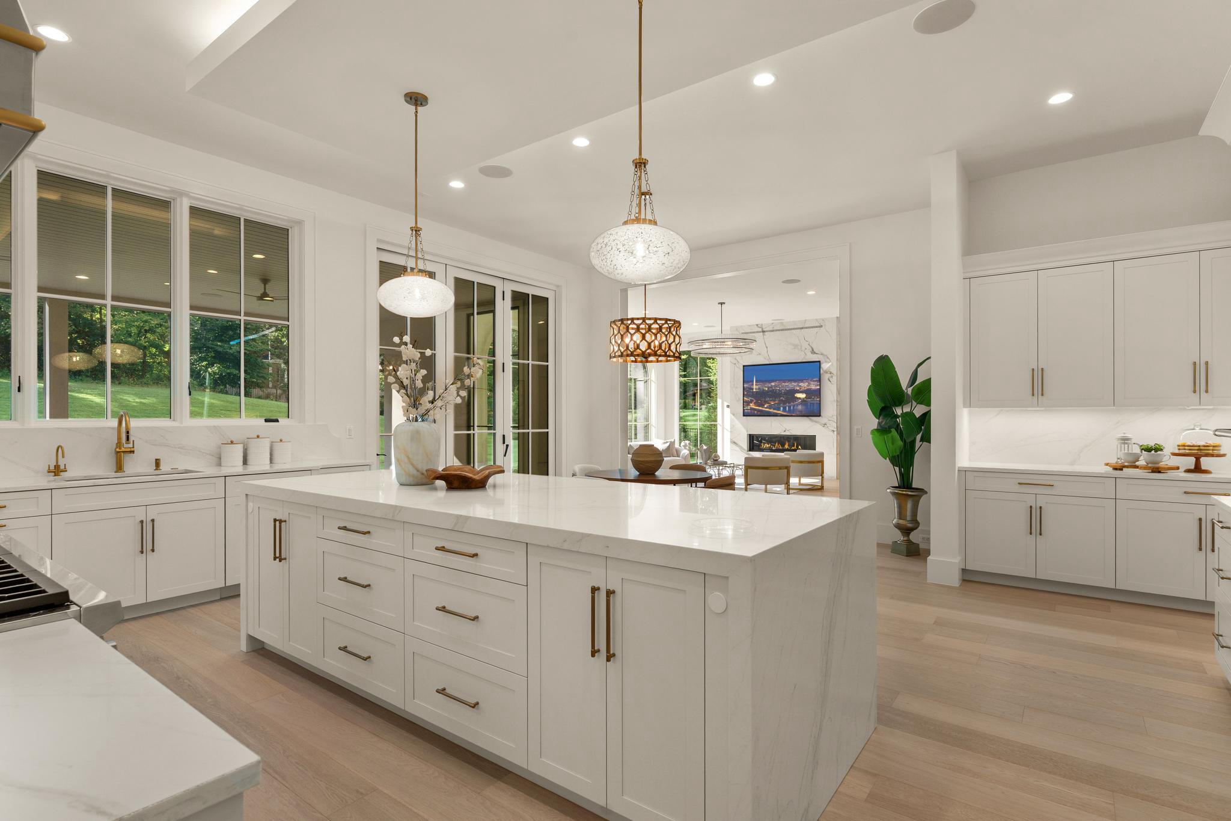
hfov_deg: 91.6
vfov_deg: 68.9
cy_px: 410
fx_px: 598
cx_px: 616
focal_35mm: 18
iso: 200
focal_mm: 17.5
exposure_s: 1/10
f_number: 8
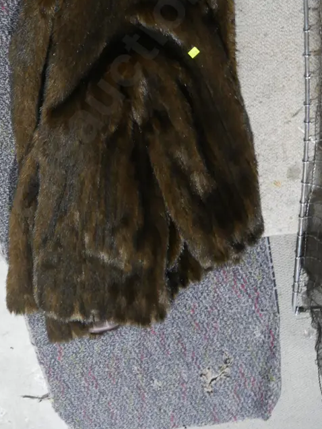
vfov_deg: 40.5
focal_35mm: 45
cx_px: 108
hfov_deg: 31.9
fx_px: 558
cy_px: 93
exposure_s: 1/60
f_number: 3.5
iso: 1000
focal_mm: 14
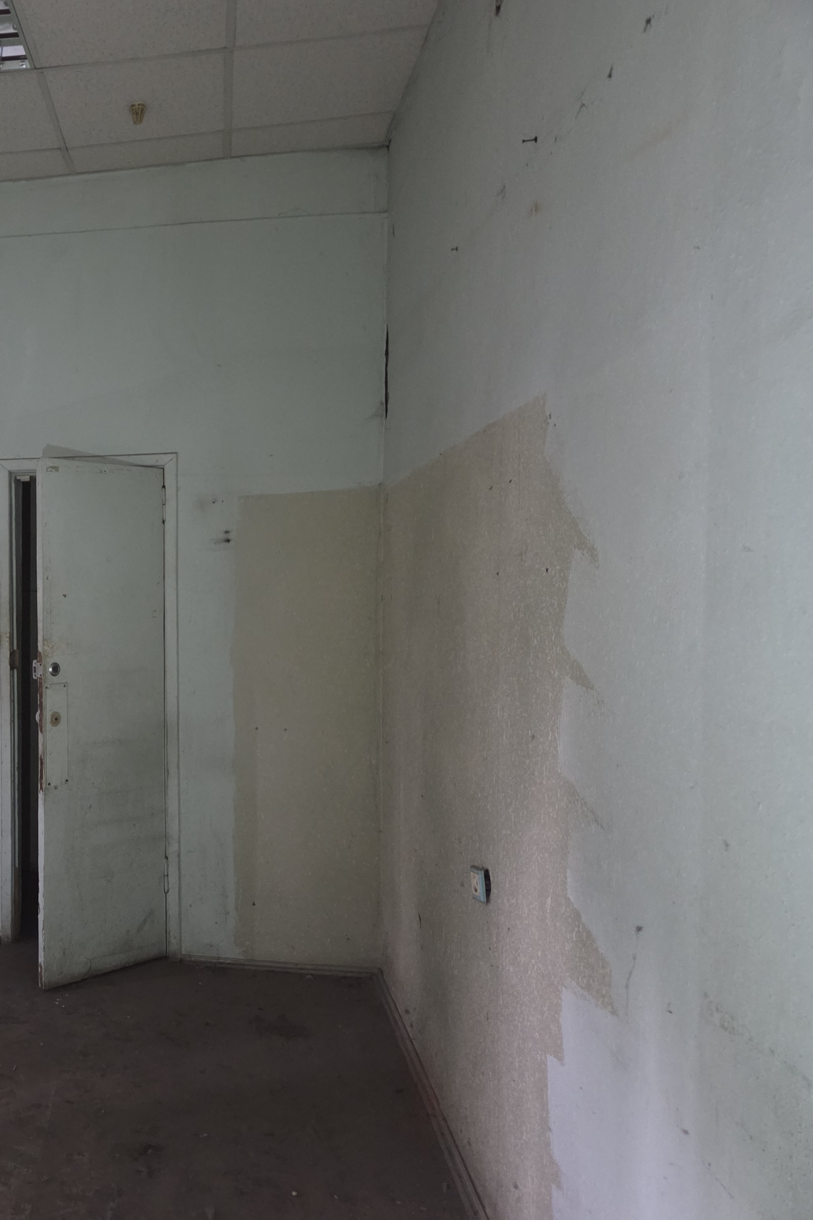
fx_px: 1084
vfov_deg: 58.7
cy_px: 608
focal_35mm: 32
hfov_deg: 36.9
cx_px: 3
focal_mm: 5.4
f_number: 1.8
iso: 1250
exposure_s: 1/33.3
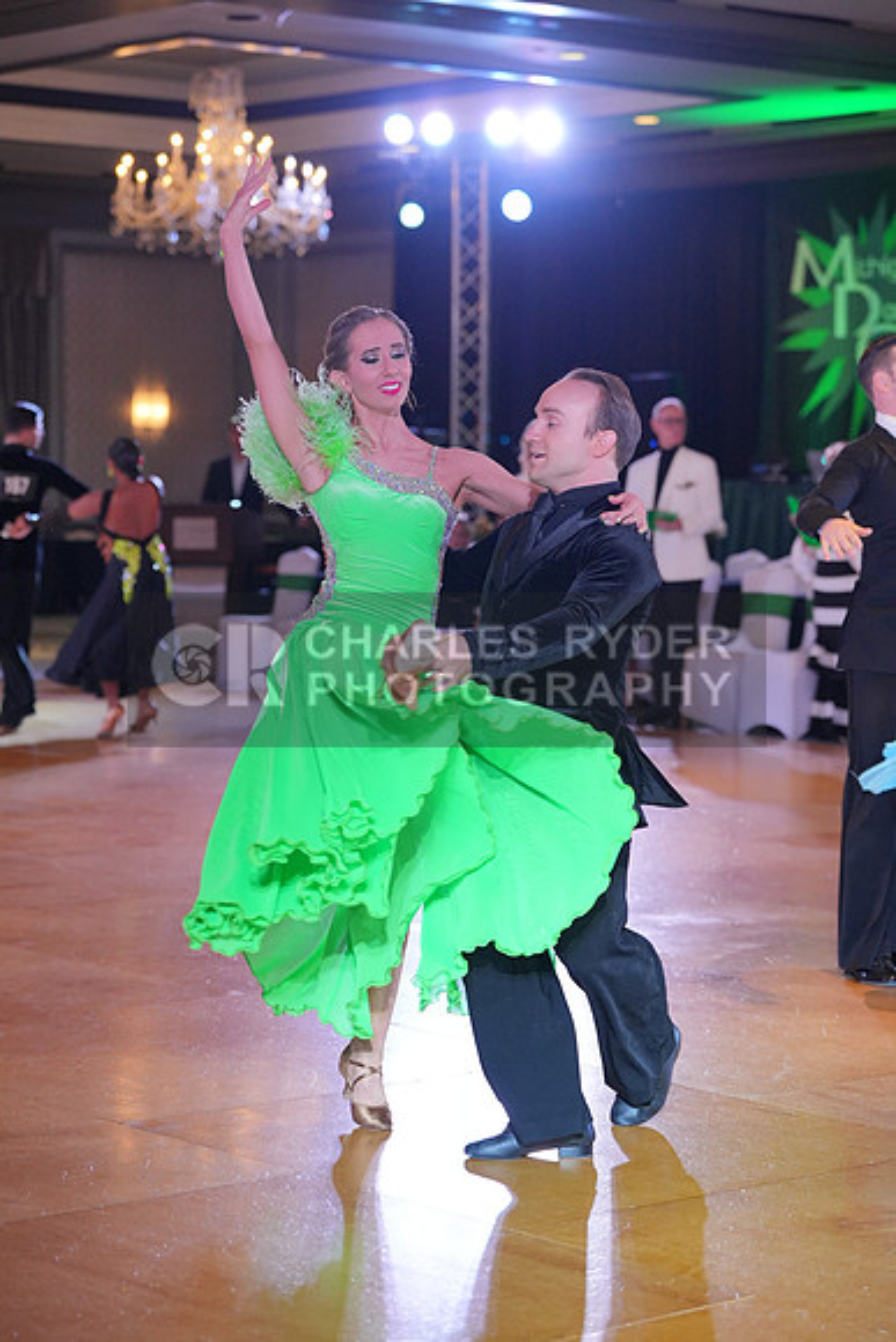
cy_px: 671
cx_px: 448
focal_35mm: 84
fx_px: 3134
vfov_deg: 24.2
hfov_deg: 16.3
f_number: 3.5
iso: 3200
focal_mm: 84
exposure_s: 1/500
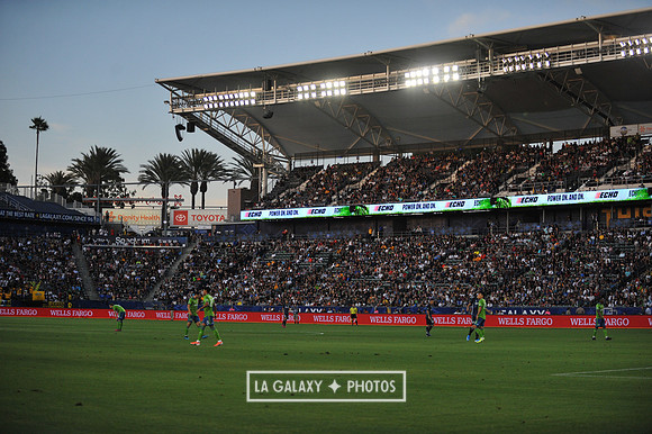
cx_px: 326
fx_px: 1267
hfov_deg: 28.9
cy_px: 217
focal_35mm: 70
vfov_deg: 19.4
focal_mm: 70
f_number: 2.8
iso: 1600
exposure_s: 1/3200
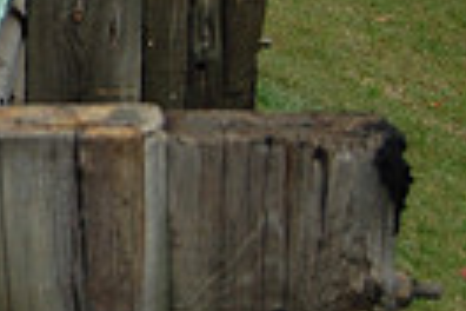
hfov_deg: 9.7
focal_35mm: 197
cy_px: -145
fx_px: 2550
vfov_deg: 6.9
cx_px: -462
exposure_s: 1/1000
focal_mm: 30
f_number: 4.2
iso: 250
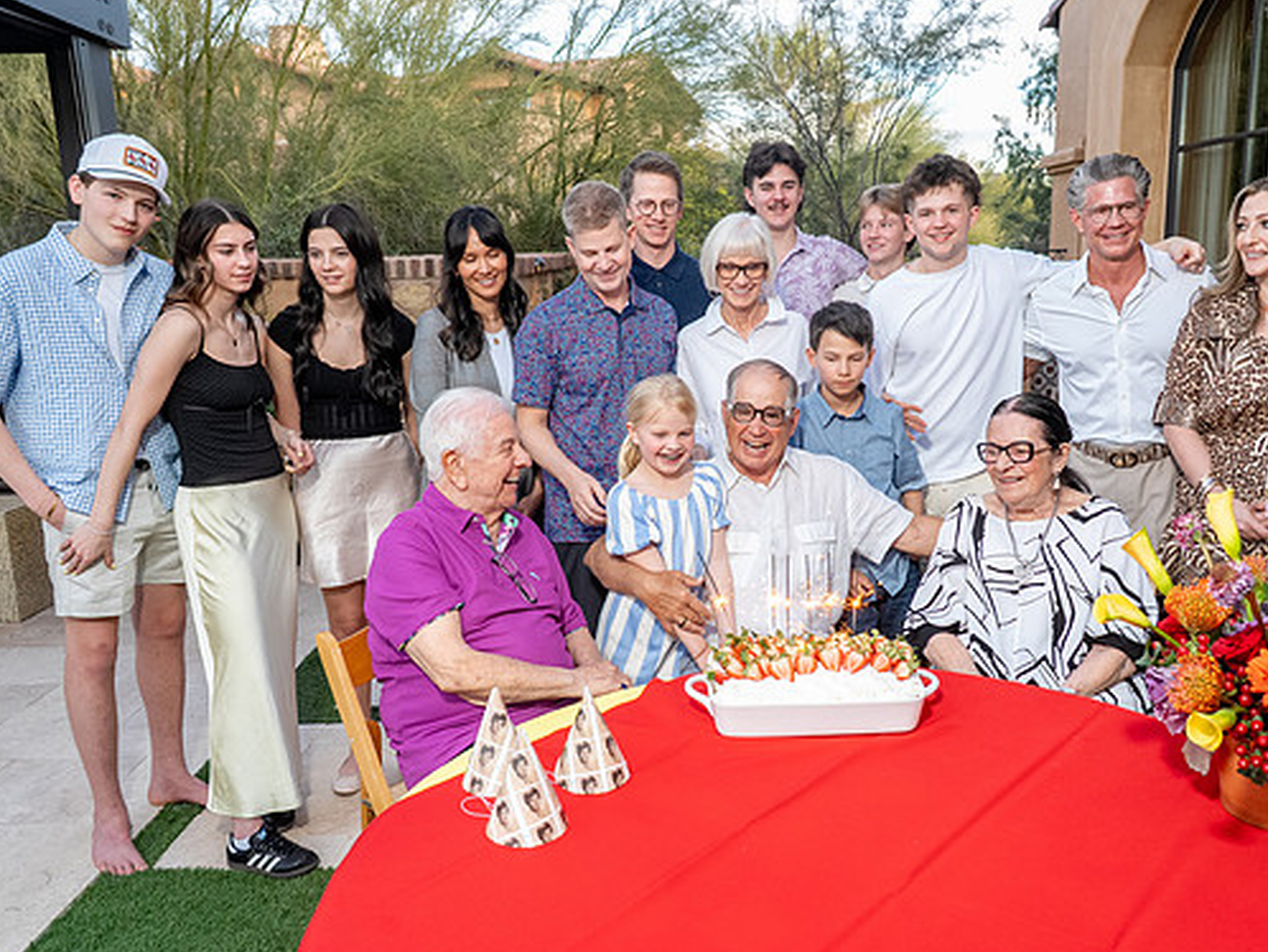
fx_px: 1026
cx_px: 703
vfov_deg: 49.8
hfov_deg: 63.3
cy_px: 477
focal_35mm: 28
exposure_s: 1/160
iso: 1250
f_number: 6.3
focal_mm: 25
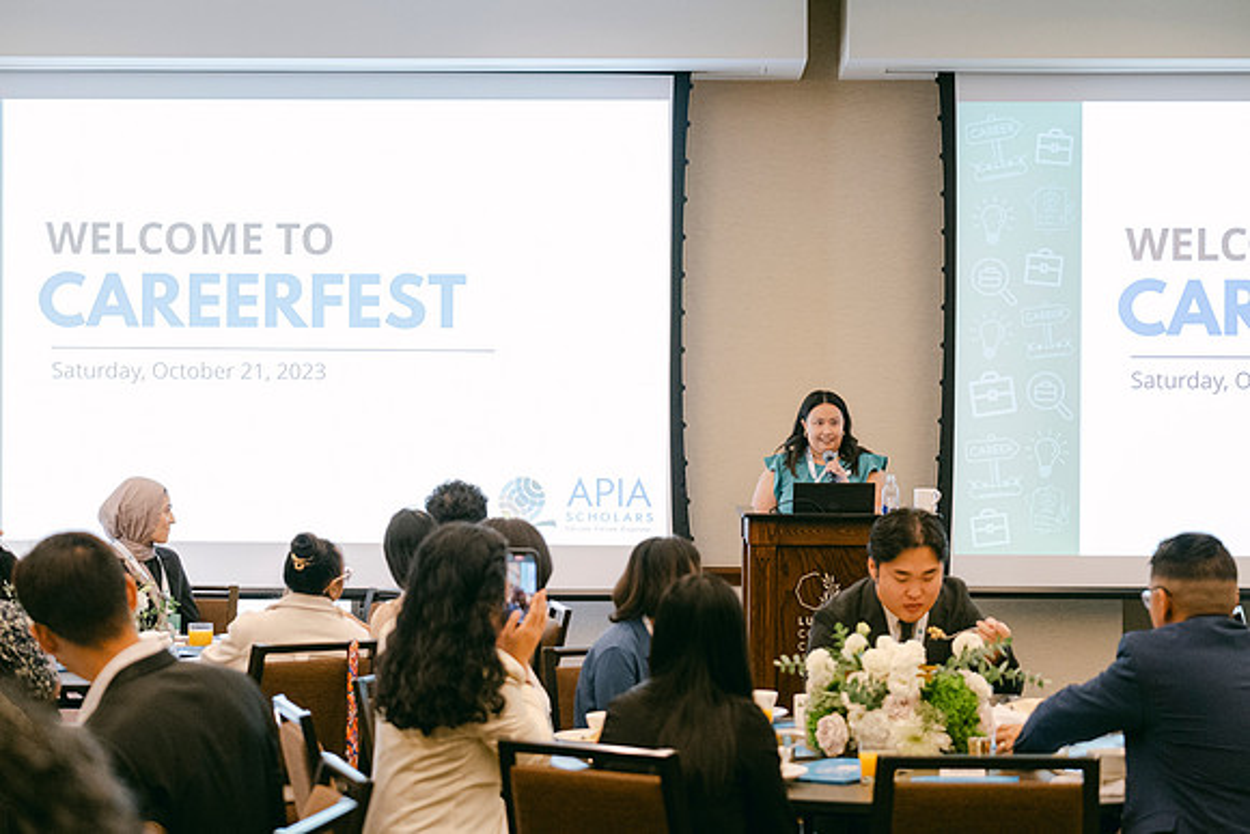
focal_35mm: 75
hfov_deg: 27.0
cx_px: 625
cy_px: 417
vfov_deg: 18.2
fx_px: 2605
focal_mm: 50
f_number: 2.8
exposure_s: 1/125
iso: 2500
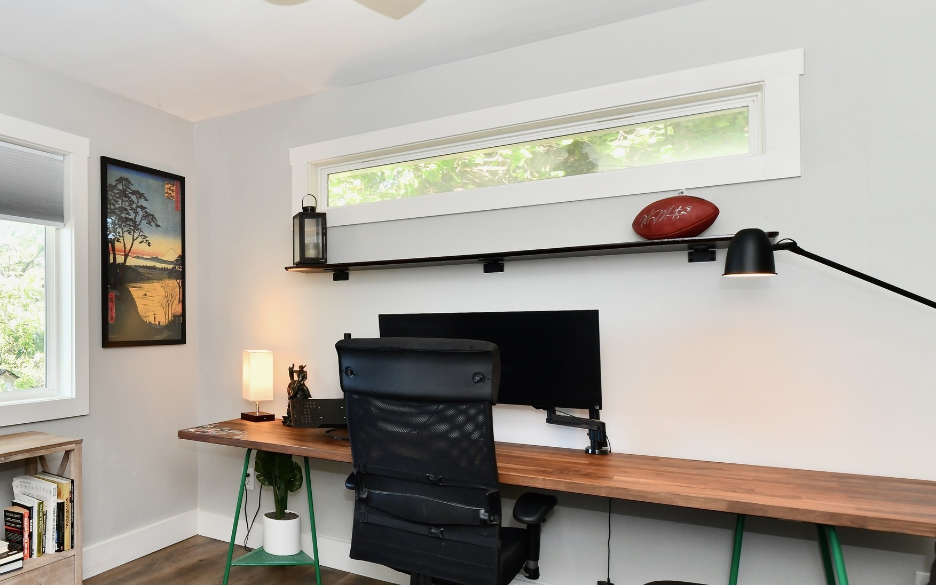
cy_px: 341
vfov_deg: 49.1
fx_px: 638
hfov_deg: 65.2
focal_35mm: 25
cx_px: 171
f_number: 6.3
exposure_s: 1/60
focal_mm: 14
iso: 640
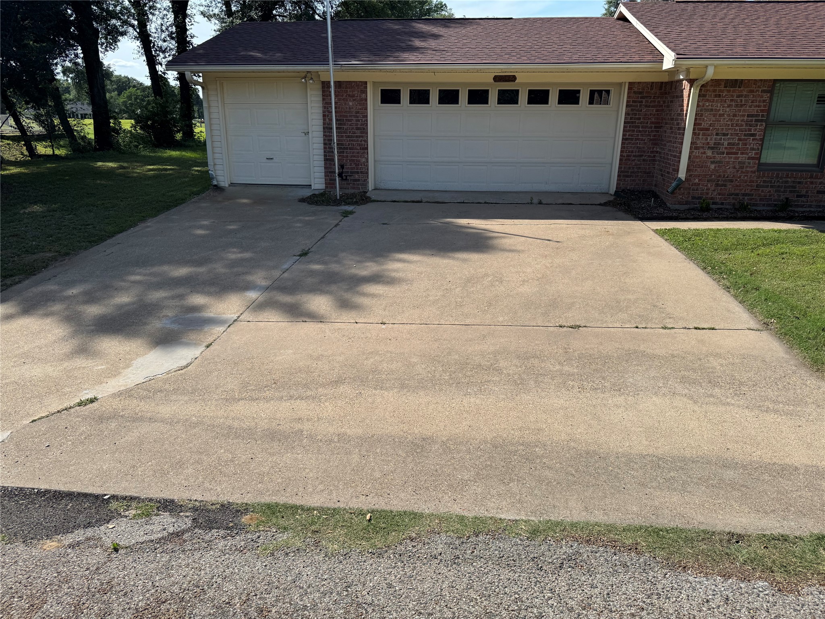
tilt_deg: -17.2
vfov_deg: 56.8
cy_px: 310
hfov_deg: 71.6
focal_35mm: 24
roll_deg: -1.5
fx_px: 572
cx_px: 412
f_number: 1.78
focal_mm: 6.76
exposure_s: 1/4310
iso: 80
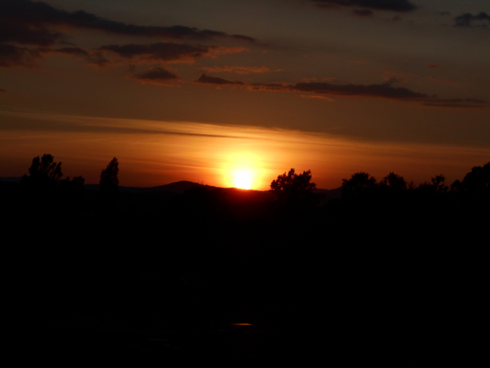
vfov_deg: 13.2
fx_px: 1585
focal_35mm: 112
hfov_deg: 17.6
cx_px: 245
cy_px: 184
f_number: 6
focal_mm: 20.1
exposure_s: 1/640
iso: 80
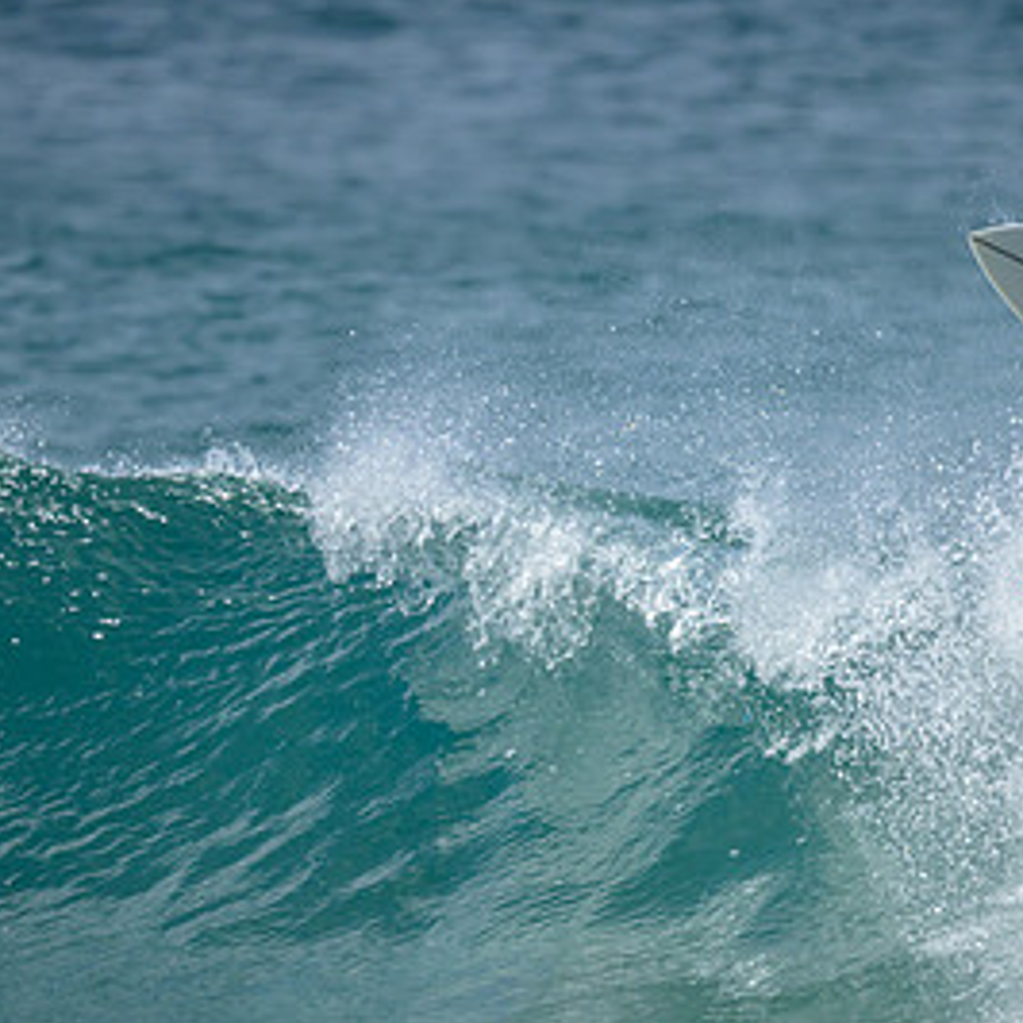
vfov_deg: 1.2
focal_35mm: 1481
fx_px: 49518
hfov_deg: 1.2
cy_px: 606
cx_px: 858
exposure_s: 1/2500
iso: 360
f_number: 6.3
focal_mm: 800
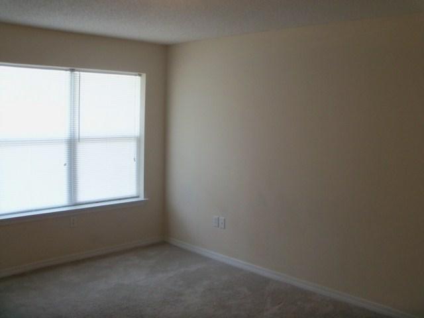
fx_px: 429
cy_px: 159
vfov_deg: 40.7
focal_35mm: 35
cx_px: 212
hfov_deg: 52.6
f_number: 3
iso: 100
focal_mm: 6.3
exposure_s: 1/30
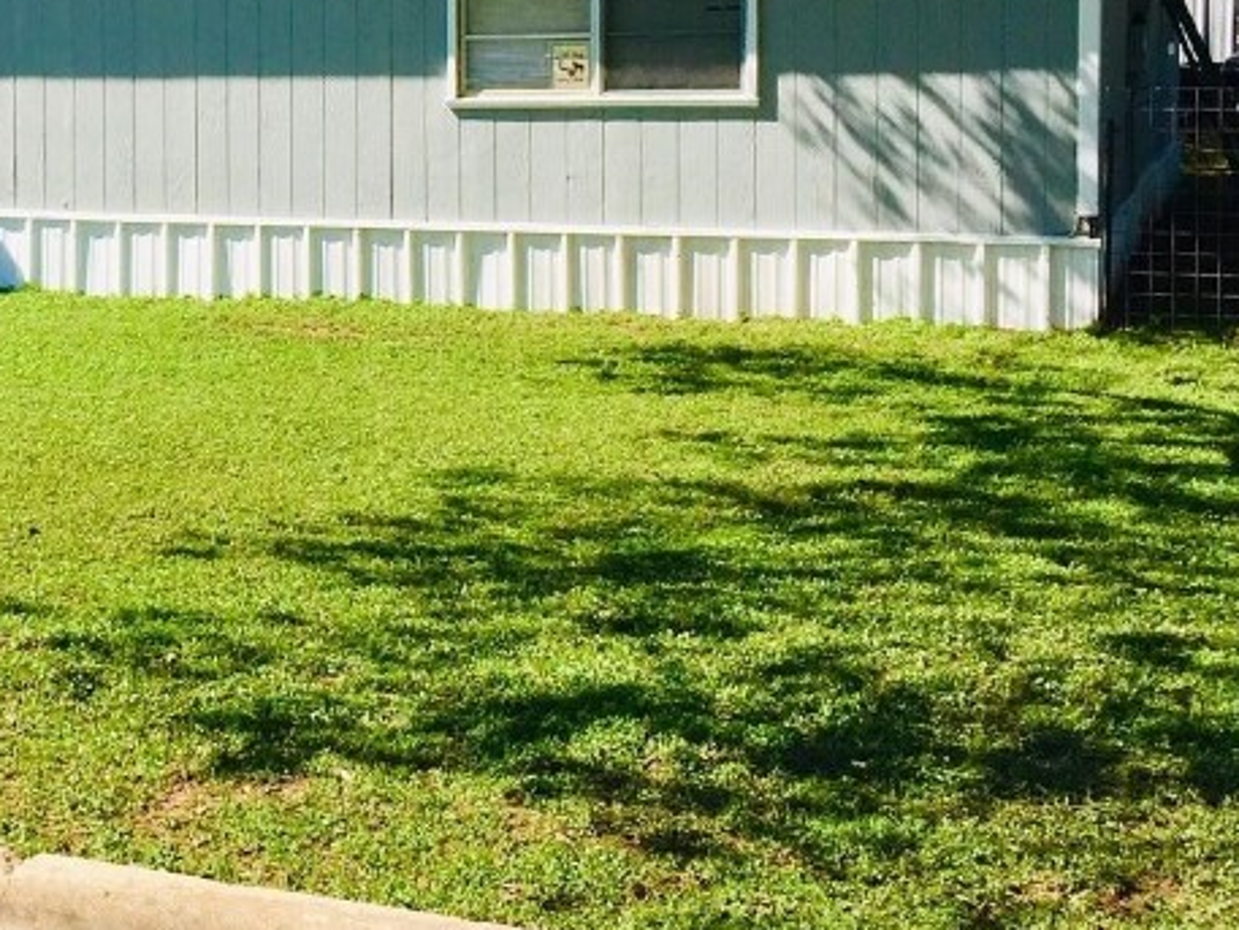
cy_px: 133
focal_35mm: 65
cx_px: 89
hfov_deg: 28.5
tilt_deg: -2.4
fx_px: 2327
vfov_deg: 22.2
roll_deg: -0.2
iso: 32
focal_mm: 4.15
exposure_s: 1/1582
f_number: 2.2
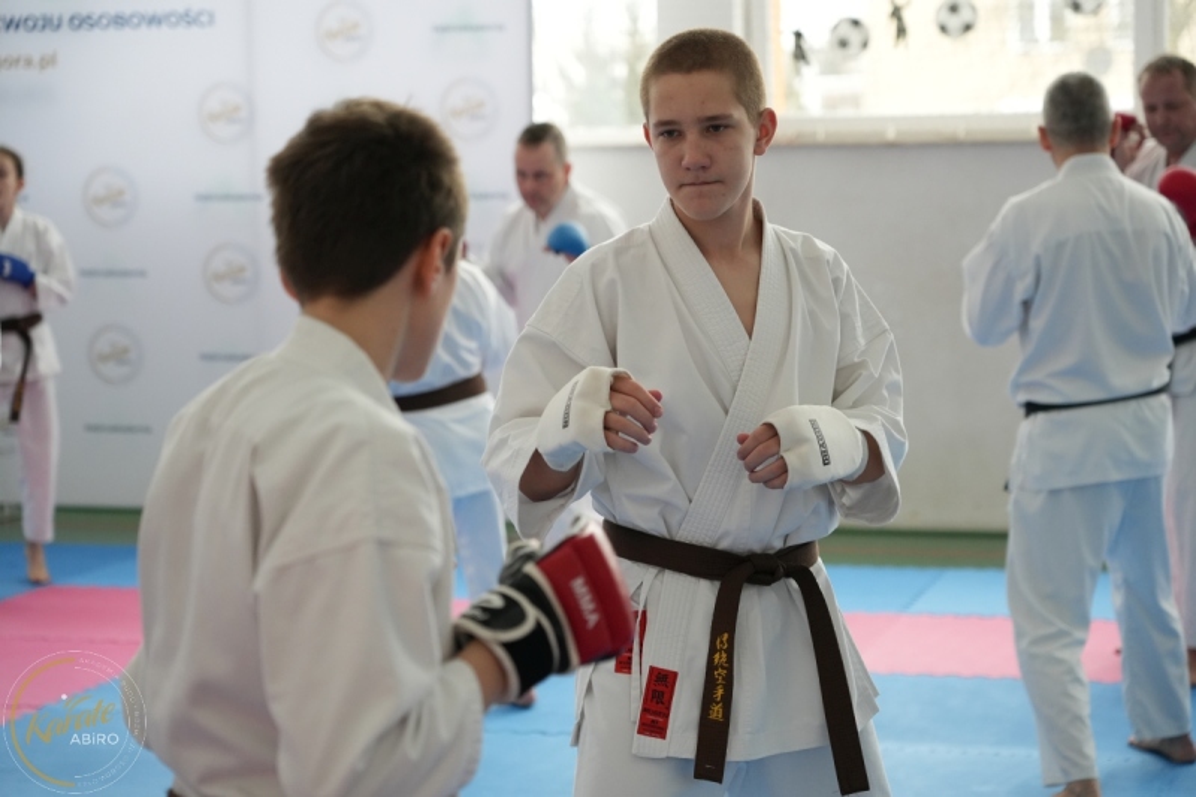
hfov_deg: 26.3
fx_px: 2557
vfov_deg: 17.7
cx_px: 598
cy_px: 398
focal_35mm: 77
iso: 3200
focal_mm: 77
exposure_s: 1/400
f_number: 4
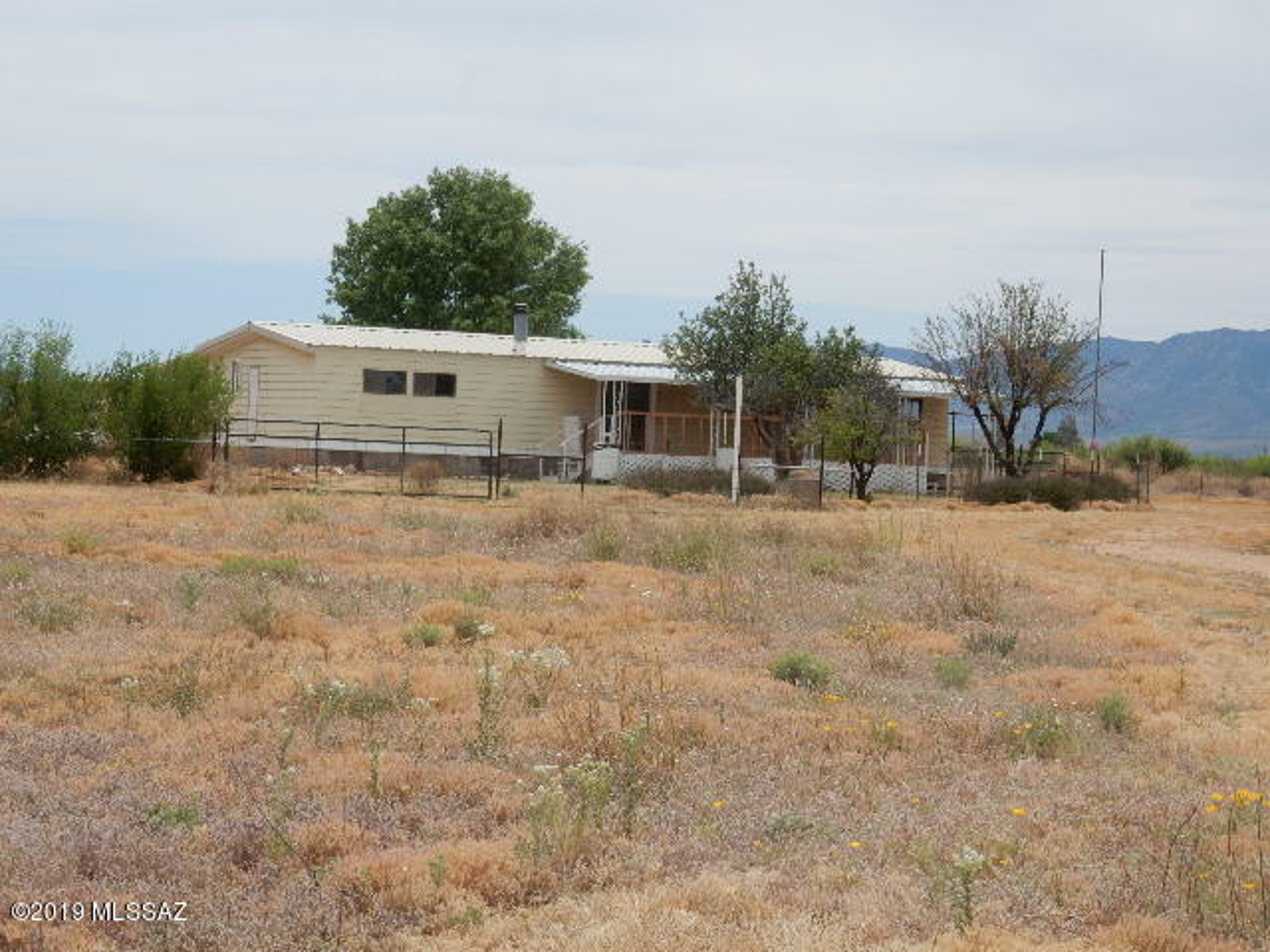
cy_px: 476
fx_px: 3632
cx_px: 635
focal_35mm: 99
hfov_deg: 19.8
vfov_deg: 14.9
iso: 125
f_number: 5.3
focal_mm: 17.6
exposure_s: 1/1000
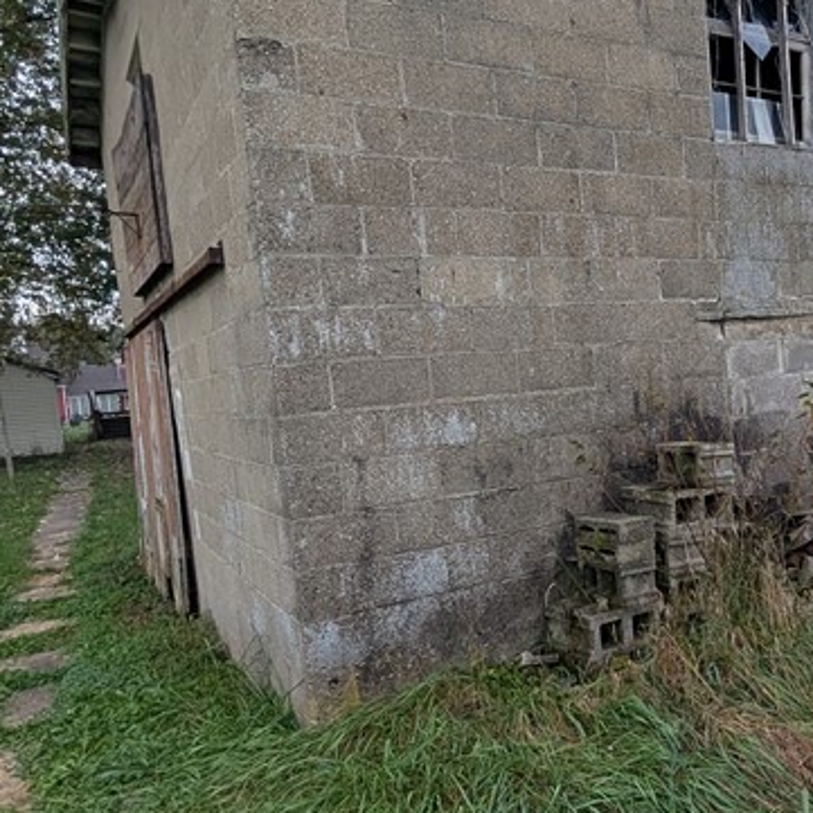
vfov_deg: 54.0
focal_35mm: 30
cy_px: 421
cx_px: 663
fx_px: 797
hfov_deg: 50.4
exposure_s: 1/629
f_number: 1.7
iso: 53
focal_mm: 2.02
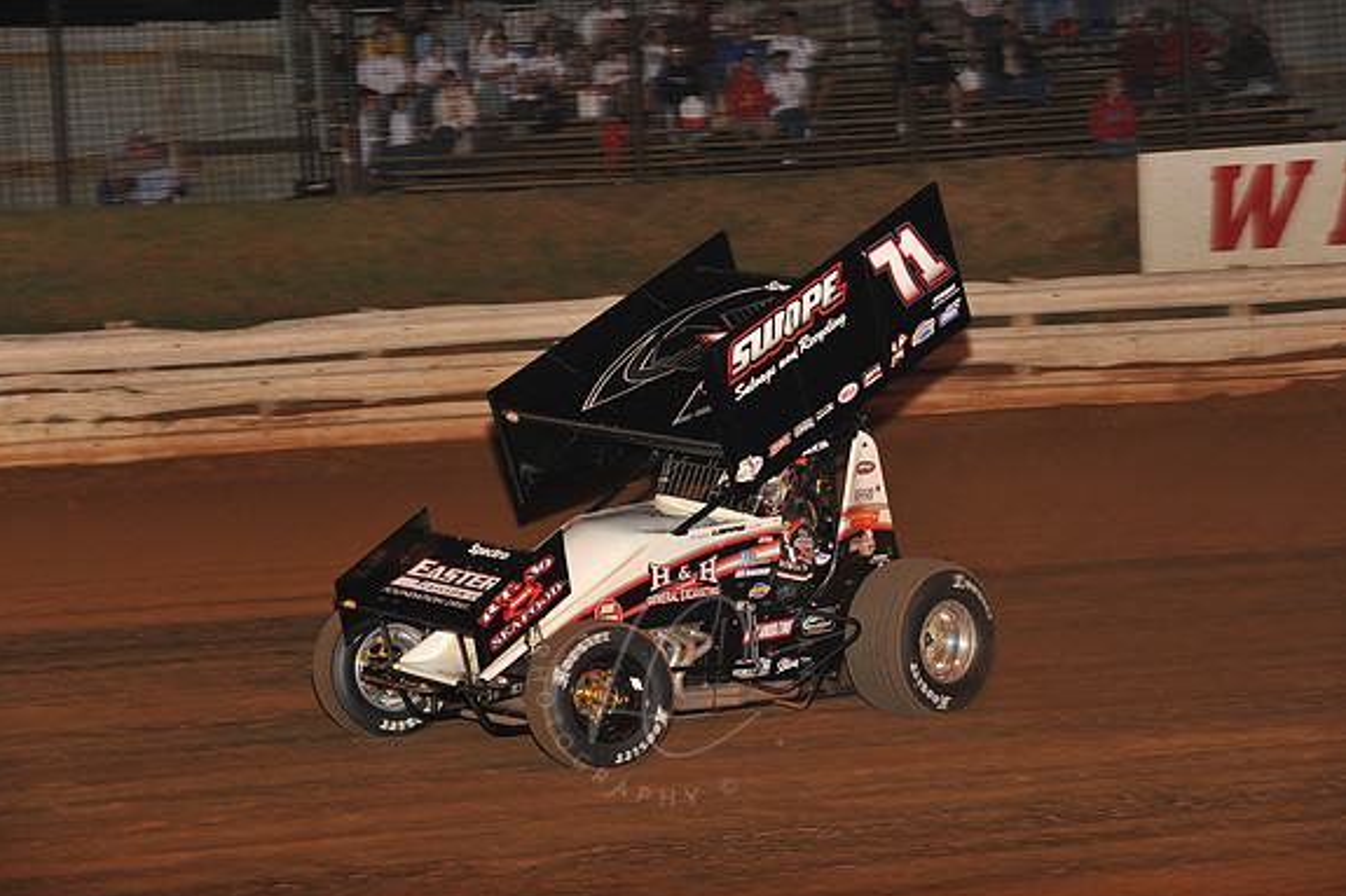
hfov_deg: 18.1
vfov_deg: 12.1
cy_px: 449
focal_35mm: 113
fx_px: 4223
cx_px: 672
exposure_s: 1/320
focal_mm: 112
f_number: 6.3
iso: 1000
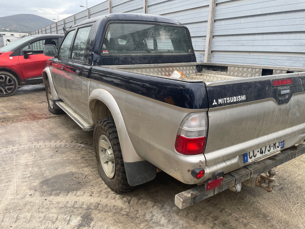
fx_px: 229
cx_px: 152
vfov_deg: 53.1
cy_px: 114
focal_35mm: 26
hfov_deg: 67.3
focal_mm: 4.2
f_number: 1.6
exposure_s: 1/221
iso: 32
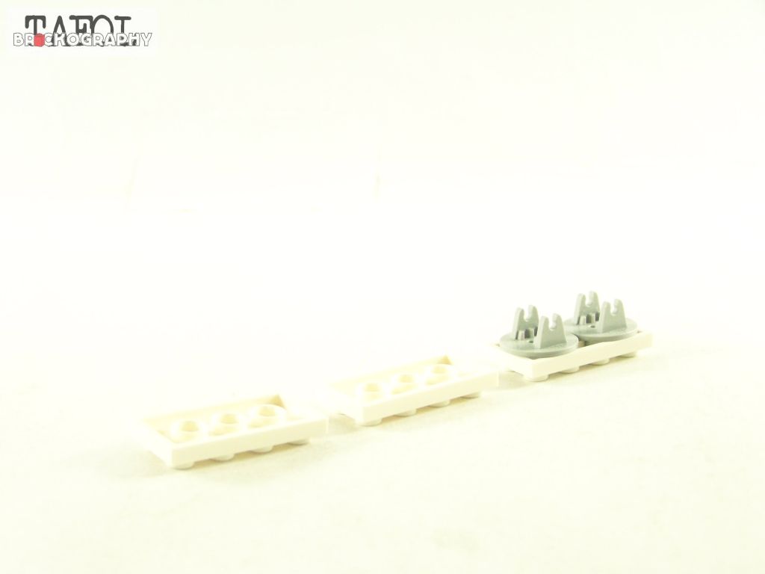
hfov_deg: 29.0
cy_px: 287
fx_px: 1481
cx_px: 382
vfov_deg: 21.9
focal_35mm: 67
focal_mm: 11.1
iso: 400
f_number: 3.2
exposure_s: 1/60
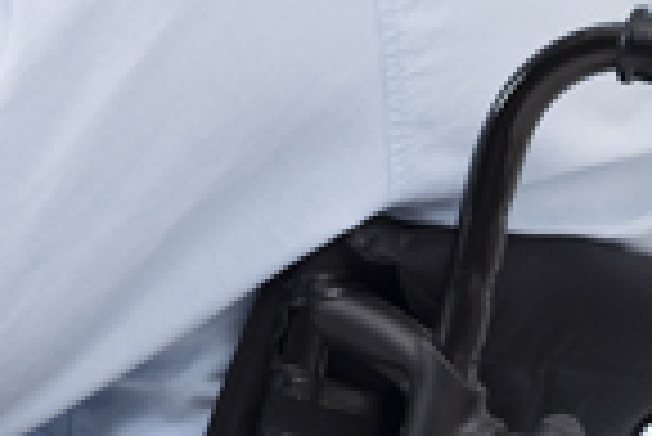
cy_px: 157
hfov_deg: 5.3
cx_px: 351
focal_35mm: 386
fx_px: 6998
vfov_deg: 3.6
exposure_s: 1/200
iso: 200
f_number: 4
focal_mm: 70
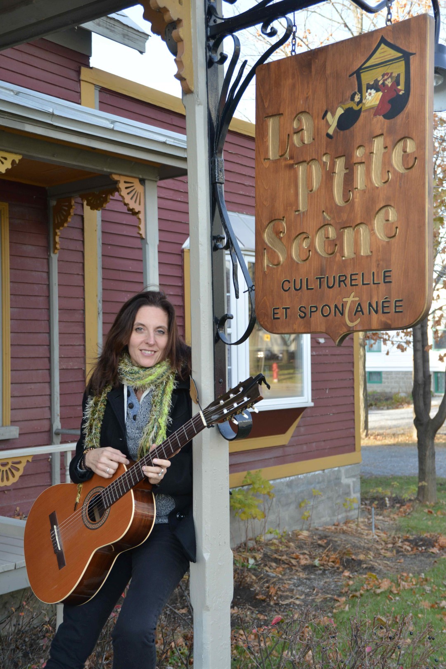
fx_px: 891
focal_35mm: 48
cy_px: 334
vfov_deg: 41.1
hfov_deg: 28.1
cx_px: 223
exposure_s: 1/250
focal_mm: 48
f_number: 8
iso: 800
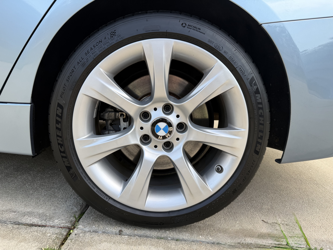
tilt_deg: -10.5
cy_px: 125
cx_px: 166
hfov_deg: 71.6
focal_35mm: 24
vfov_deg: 56.8
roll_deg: -3.8
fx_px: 231
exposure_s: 1/728
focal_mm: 6.76
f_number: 1.78
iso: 80
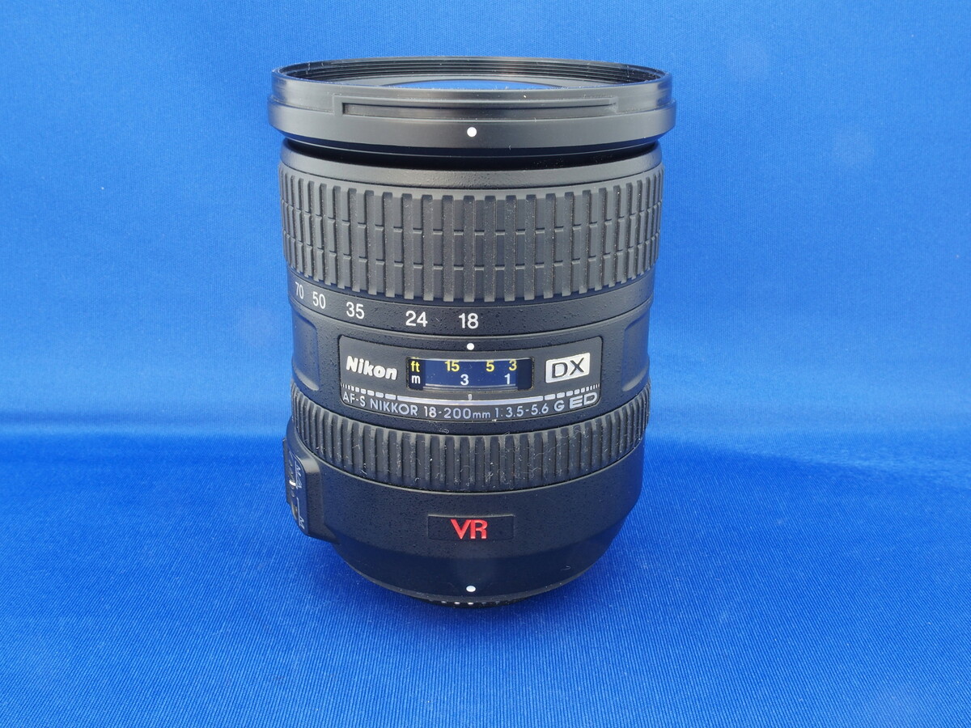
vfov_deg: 37.7
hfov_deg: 49.0
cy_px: 364
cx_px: 486
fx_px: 1066
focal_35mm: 38
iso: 100
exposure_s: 3.2
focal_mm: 8.1
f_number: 8
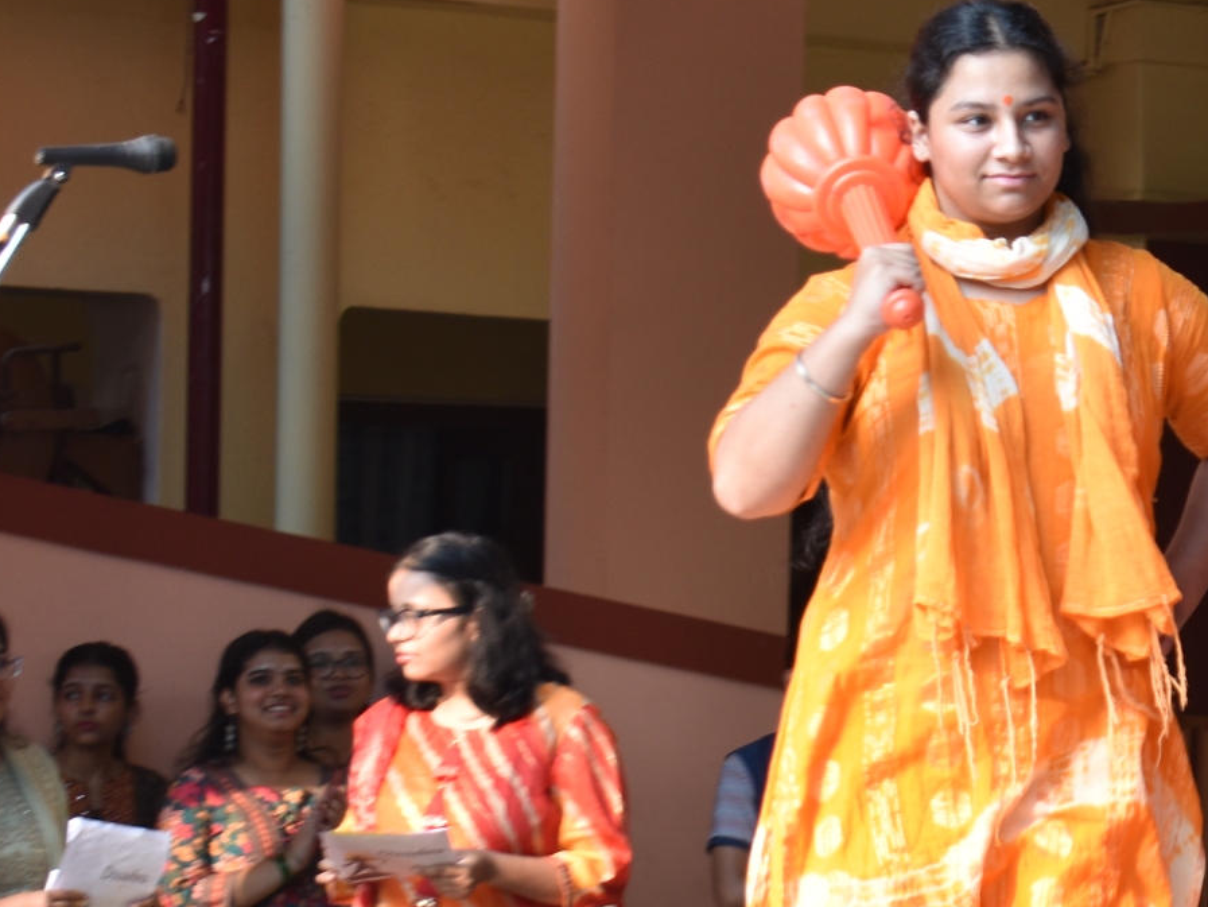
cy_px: 530
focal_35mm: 162
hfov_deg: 11.9
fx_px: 5654
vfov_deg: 9.2
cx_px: 1554
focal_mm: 42
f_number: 5
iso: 160
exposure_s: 1/60
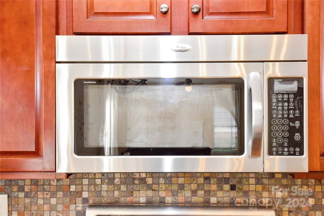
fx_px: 324
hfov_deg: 53.1
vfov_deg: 36.9
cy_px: 108
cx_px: 162
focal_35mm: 36
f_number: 5
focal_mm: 24
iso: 800
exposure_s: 1/100
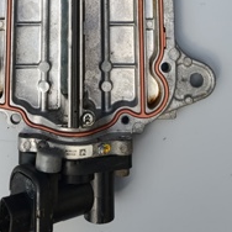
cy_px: -33
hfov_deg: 32.5
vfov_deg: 29.1
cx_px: 80
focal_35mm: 52
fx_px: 394
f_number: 1.65
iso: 50
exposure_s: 1/168
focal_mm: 6.11
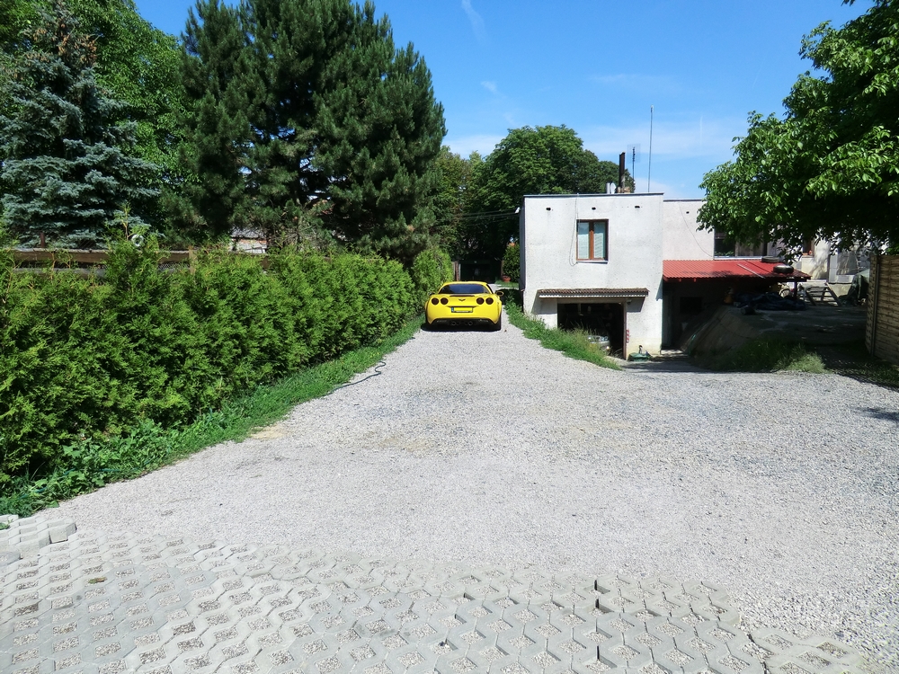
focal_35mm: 24
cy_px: 337
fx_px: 623
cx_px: 450
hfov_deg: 71.6
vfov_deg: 56.8
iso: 80
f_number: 3.2
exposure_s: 1/1000
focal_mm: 4.3
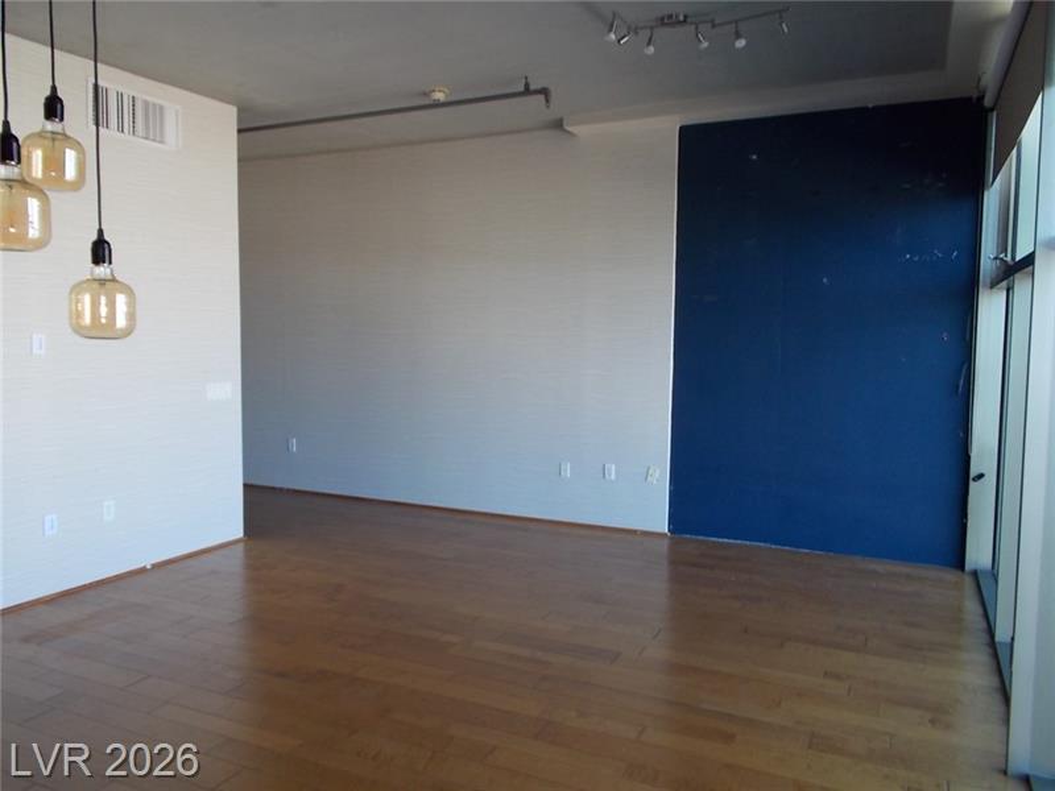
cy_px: 396
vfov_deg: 53.1
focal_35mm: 26
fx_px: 792
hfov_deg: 67.3
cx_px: 528
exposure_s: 1/25
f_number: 3.2
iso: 160
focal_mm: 4.6
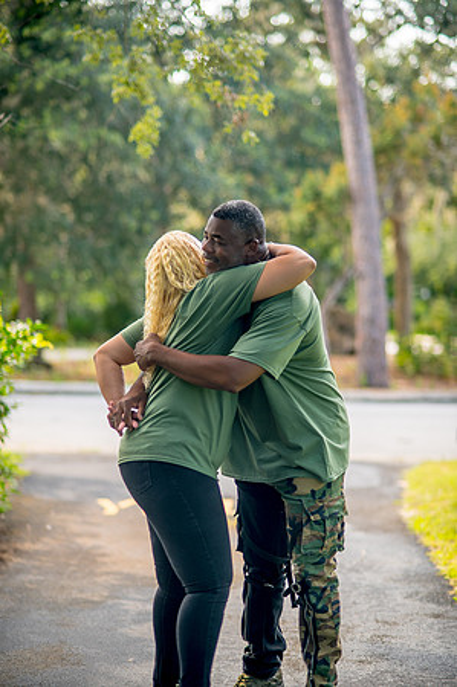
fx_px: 1622
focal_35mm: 85
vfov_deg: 23.9
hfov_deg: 16.0
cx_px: 228
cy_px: 344
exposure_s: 1/200
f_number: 2.2
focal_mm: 85
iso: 100
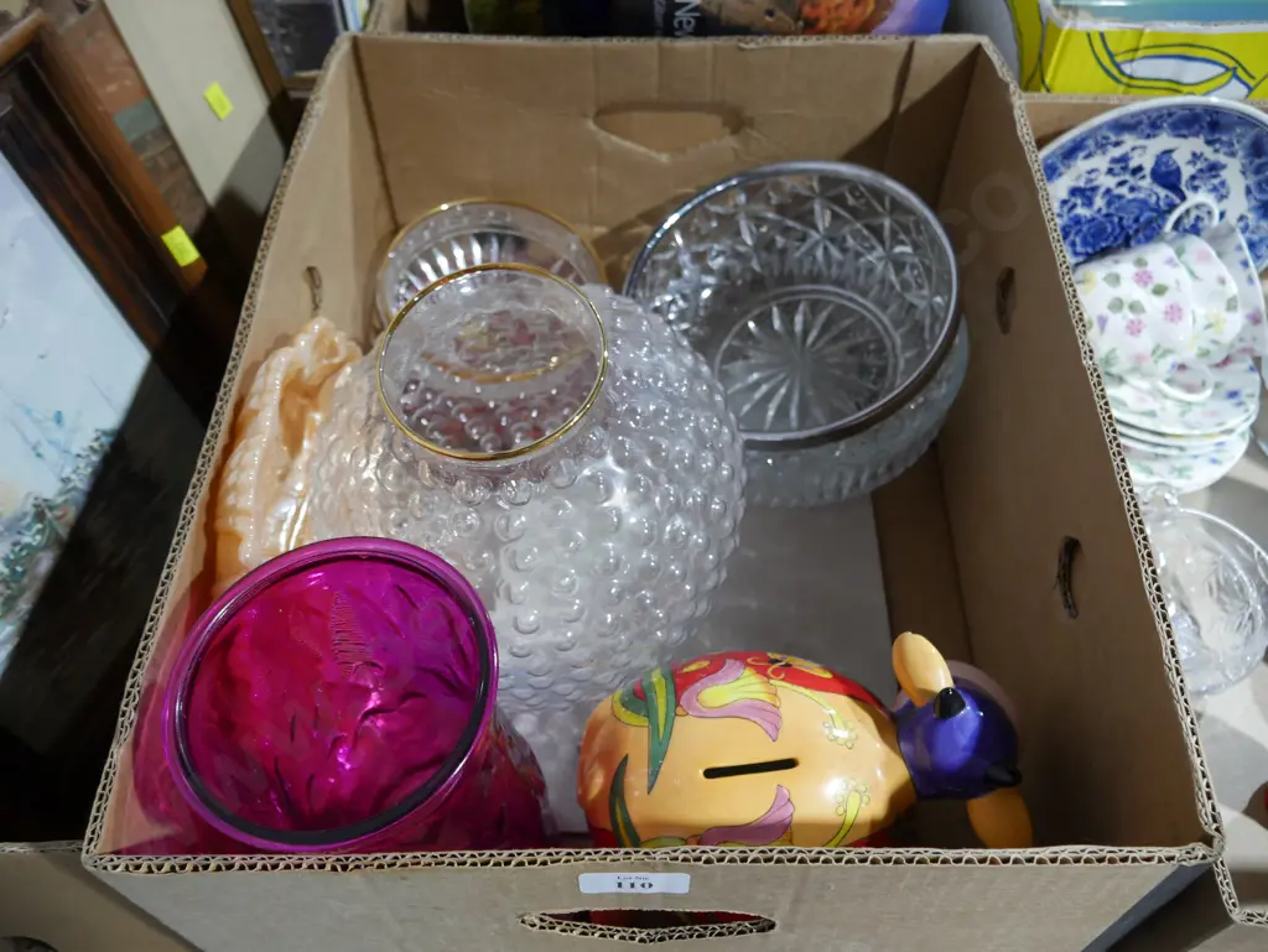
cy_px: 476
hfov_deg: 59.9
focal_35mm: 30
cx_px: 634
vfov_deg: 46.8
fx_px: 1099
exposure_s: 1/60
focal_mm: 15
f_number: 4
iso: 1250
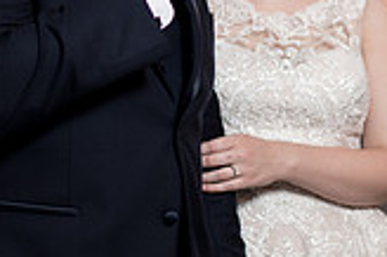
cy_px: 36
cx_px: 189
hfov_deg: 15.2
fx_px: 1450
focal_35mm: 135
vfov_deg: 10.1
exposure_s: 1/200
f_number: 1.4
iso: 250
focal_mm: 35
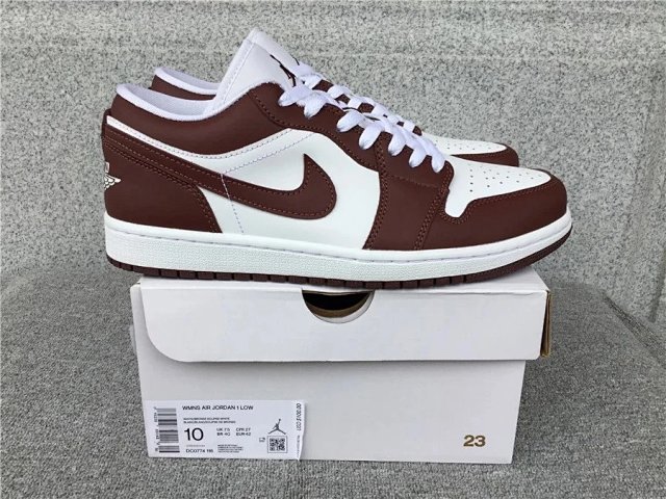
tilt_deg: -20.0
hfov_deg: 58.4
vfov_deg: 45.4
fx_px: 596
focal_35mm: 31
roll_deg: -0.8
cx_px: 333
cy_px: 250
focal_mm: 3.3
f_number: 2.4
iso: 25
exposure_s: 1/228
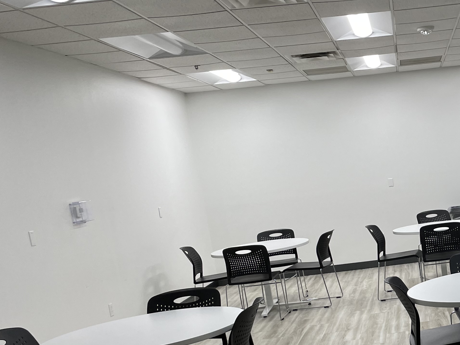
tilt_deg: -8.7
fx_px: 731
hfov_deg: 32.1
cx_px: 463
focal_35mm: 55
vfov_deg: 26.2
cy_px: 264
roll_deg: +7.0
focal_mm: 4.2
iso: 80
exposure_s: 1/120
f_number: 1.6
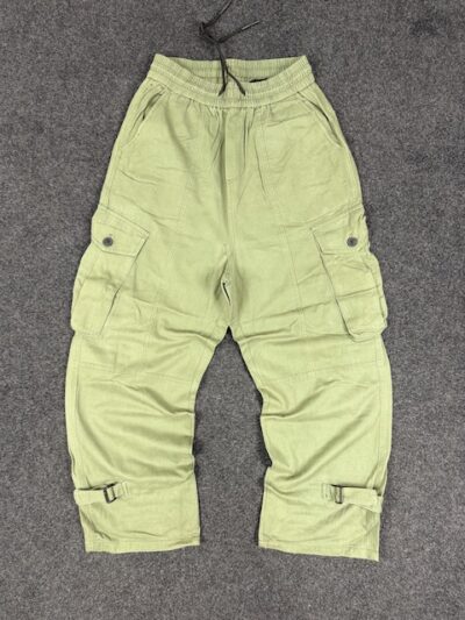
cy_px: 310
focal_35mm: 24
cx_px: 232
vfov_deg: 71.6
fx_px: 430
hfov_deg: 56.8
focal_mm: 6.76
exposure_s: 1/100
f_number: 1.78
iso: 160
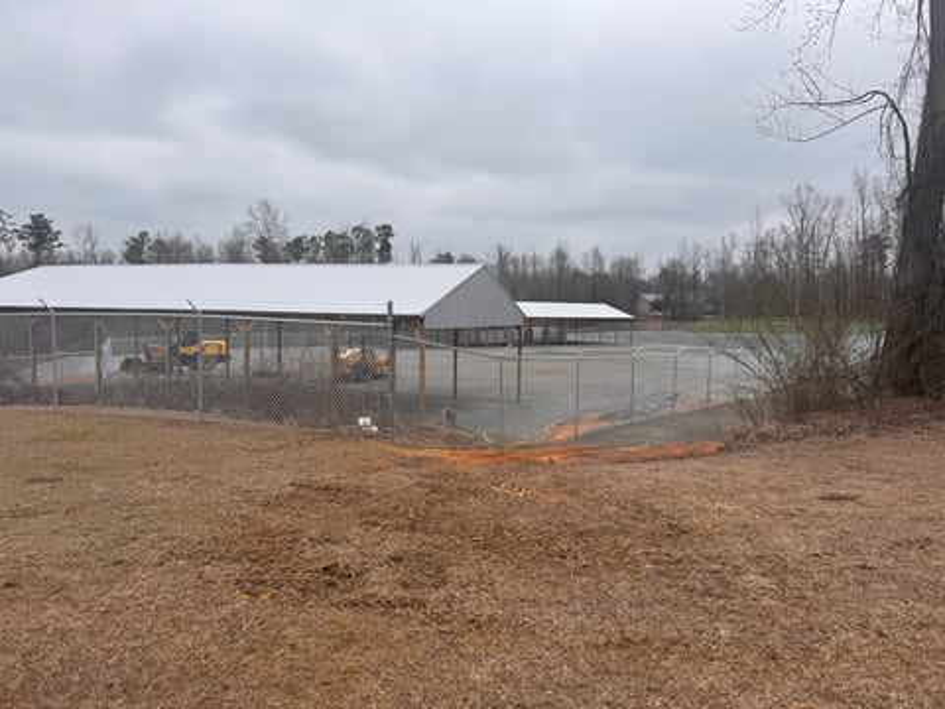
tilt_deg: -3.7
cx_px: 472
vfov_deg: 56.8
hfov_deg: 71.6
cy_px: 354
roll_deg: -0.3
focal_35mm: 24
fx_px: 655
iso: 80
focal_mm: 6.76
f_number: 1.78
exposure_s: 1/876
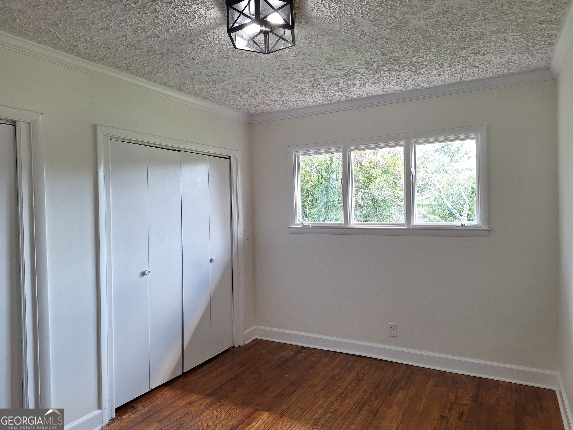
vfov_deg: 58.9
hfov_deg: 73.9
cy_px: 215
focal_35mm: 23
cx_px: 286
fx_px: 381
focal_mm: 5.54
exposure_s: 1/120
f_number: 1.8
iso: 50
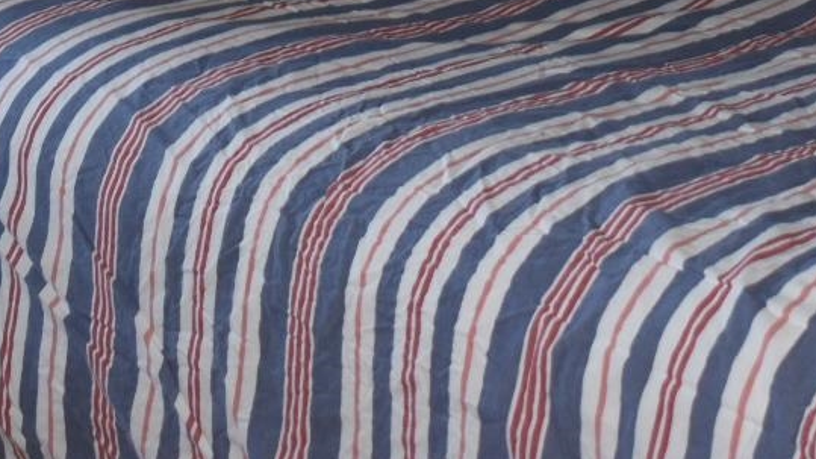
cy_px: -353
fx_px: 2760
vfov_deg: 9.1
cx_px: 428
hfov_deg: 16.8
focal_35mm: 128
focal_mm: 27
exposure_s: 1/80
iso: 800
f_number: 4.2
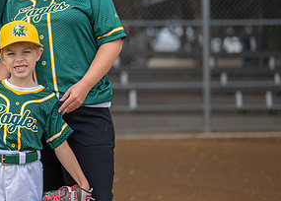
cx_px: 12
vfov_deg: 12.1
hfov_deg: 16.7
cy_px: 35
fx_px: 942
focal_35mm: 118
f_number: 1.2
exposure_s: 1/3200
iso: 200
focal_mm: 50
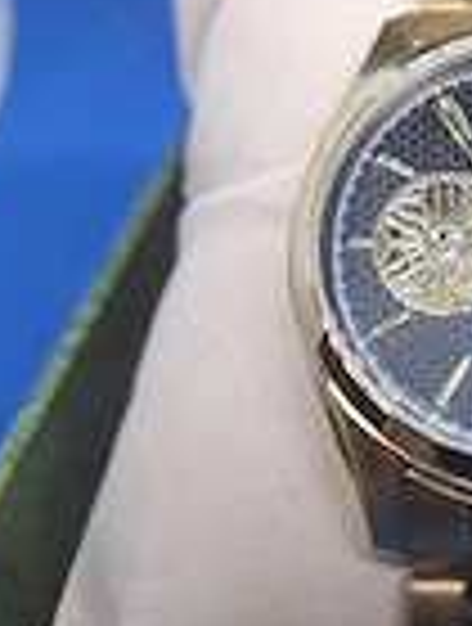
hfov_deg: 21.0
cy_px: 108
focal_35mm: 66
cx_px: 548
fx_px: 1194
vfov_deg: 28.6
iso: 125
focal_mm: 5.54
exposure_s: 1/100
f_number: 1.8
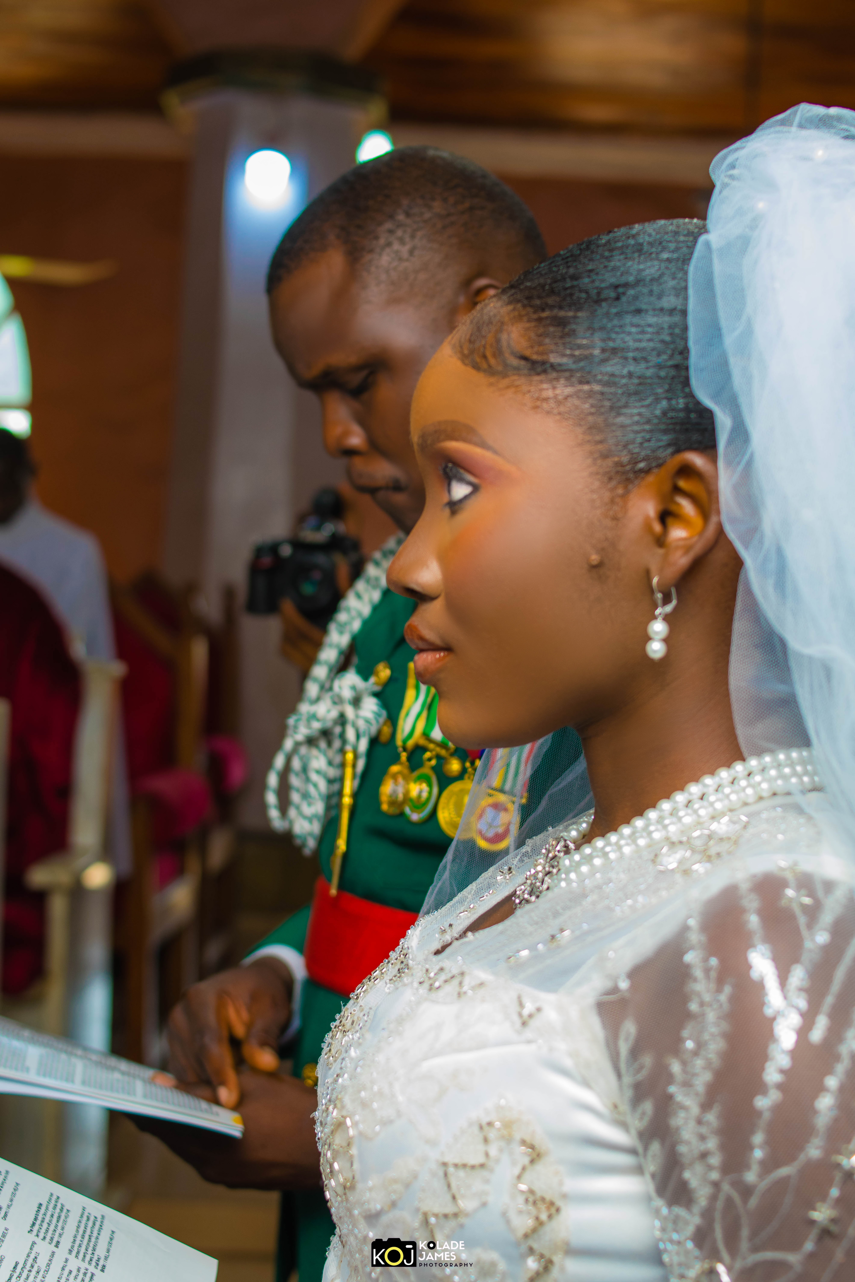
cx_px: 428
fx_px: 1870
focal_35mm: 52
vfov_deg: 37.9
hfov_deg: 25.8
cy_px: 641
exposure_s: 1/160
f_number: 2.8
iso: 200
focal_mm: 35
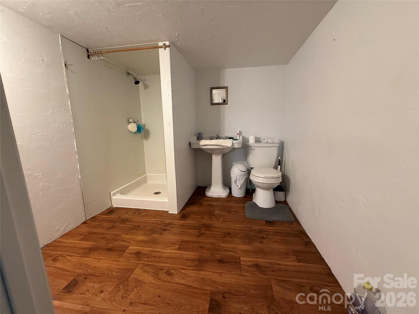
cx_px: 210
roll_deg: +0.3
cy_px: 157
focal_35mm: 14
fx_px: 169
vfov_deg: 85.7
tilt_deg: -9.7
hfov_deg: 102.1
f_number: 2.2
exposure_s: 1/60
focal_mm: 2.22
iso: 500
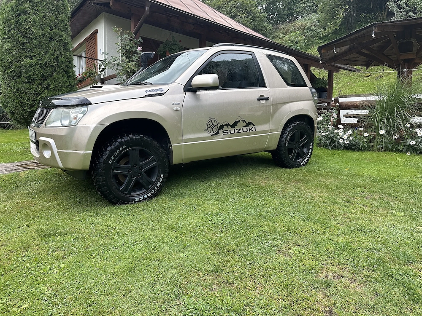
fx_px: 293
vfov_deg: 56.8
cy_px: 158
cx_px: 211
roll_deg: -0.9
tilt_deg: -3.8
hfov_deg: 71.6
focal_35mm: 24
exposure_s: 1/362
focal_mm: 6.86
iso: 80
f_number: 1.78
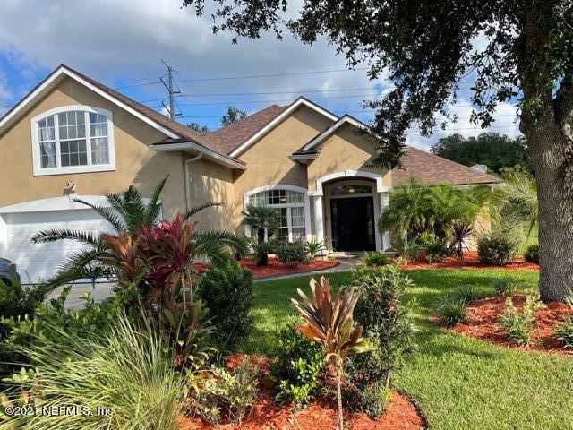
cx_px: 286
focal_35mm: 26
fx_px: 430
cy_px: 215
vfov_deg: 53.1
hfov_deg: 67.3
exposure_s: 1/2053
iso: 32
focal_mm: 4.2
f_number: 1.6
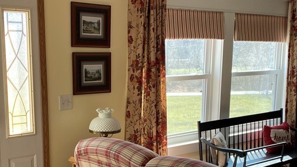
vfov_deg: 20.7
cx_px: 121
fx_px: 449
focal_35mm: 57
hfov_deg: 36.5
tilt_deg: -11.2
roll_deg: +0.0
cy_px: 143
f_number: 1.8
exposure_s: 1/122
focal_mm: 4.25
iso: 40
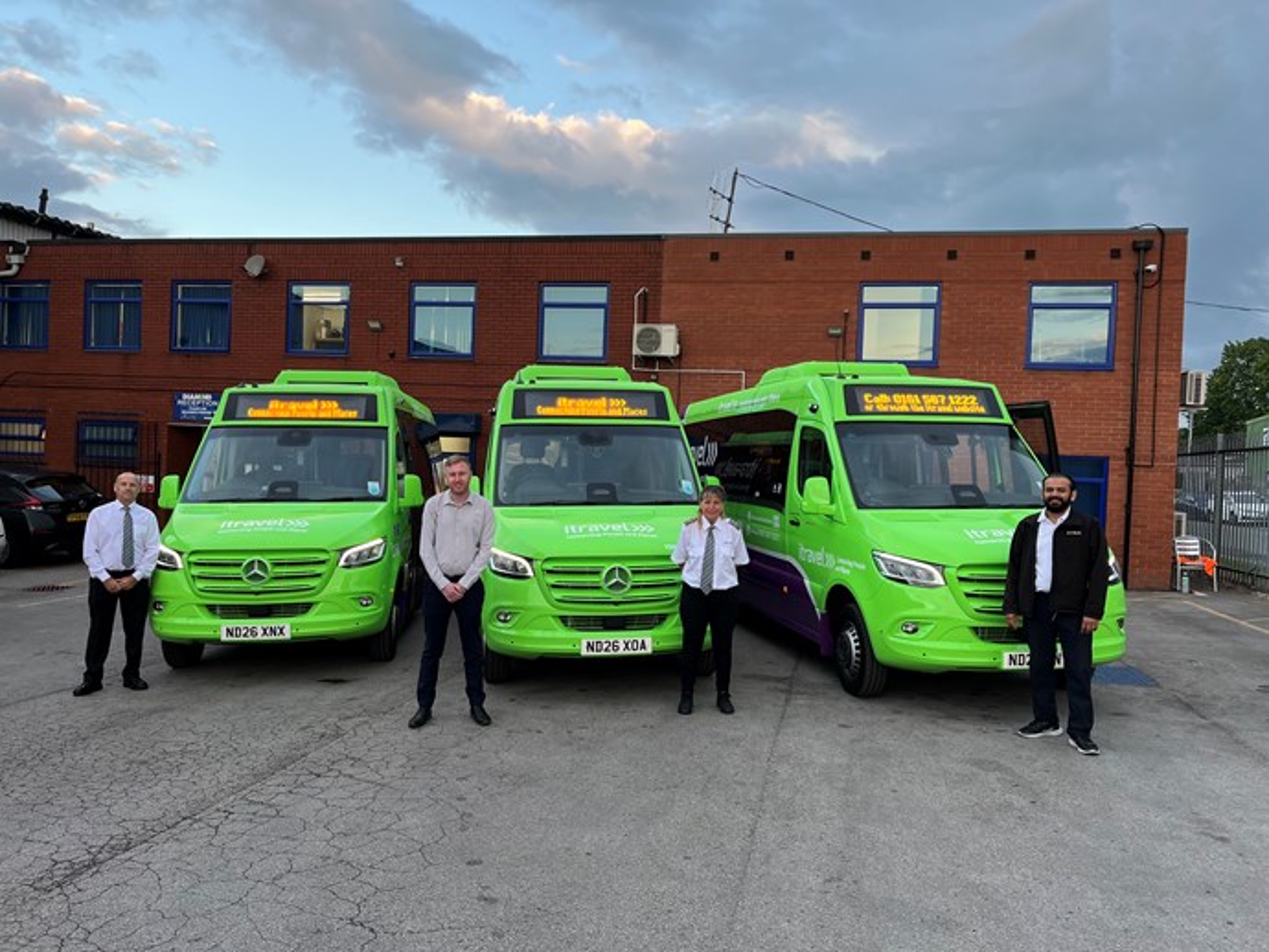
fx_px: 953
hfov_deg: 67.3
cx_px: 634
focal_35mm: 26
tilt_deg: -0.5
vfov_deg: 53.1
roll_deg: -1.5
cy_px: 476
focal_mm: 5.1
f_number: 1.6
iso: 40
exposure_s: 1/145
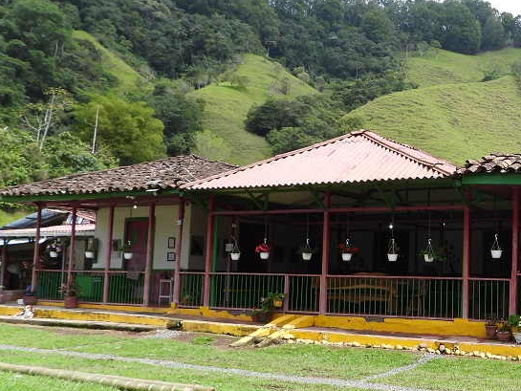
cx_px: 466
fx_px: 662
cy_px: 208
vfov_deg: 32.9
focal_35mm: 44
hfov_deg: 39.9
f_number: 2.8
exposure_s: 1/800
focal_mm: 4.3
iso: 100
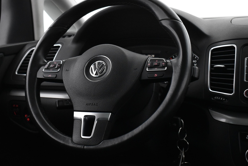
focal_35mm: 60
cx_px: 108
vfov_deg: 22.6
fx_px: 413
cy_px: 70
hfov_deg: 33.3
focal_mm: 30
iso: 3200
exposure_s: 1/60
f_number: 4.2
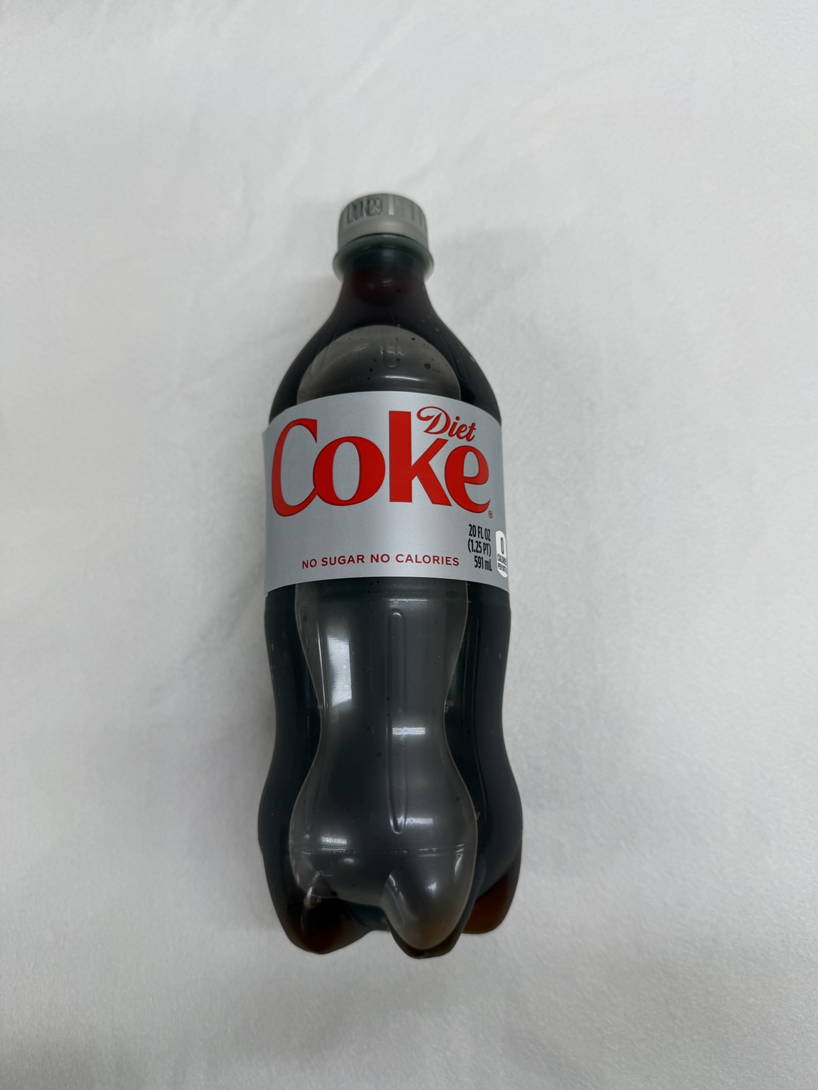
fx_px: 756
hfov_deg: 56.8
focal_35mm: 24
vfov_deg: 71.6
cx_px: 409
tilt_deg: -77.2
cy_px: 545
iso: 50
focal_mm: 6.76
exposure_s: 1/143
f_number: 1.78
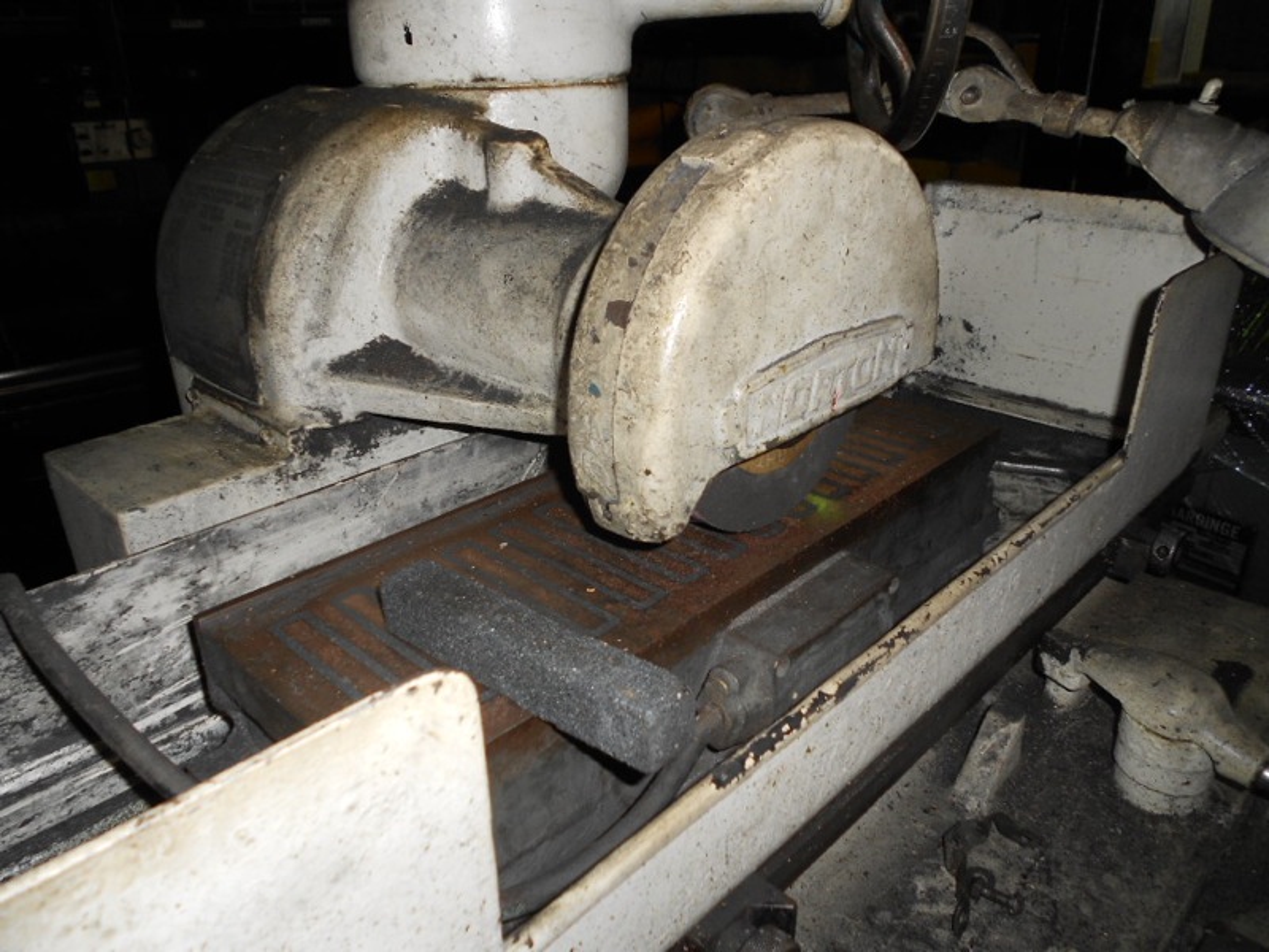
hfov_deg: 67.3
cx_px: 634
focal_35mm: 26
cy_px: 476
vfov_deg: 53.1
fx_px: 953
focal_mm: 4.6
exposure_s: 1/25
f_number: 3.2
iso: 80
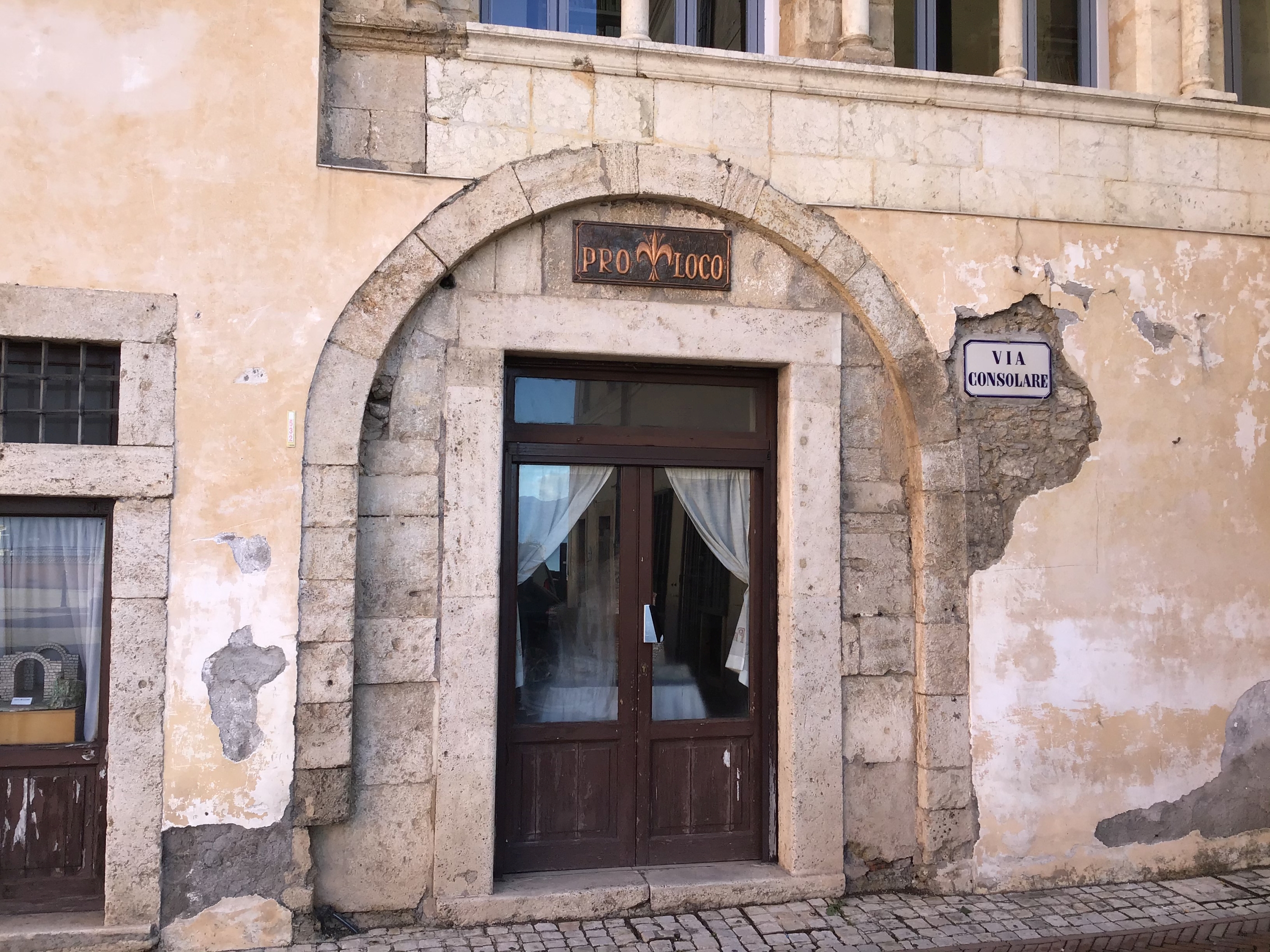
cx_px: 635
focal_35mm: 31
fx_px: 1137
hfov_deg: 58.4
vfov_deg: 45.4
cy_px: 476
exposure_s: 1/254
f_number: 2.4
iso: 25
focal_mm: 3.3
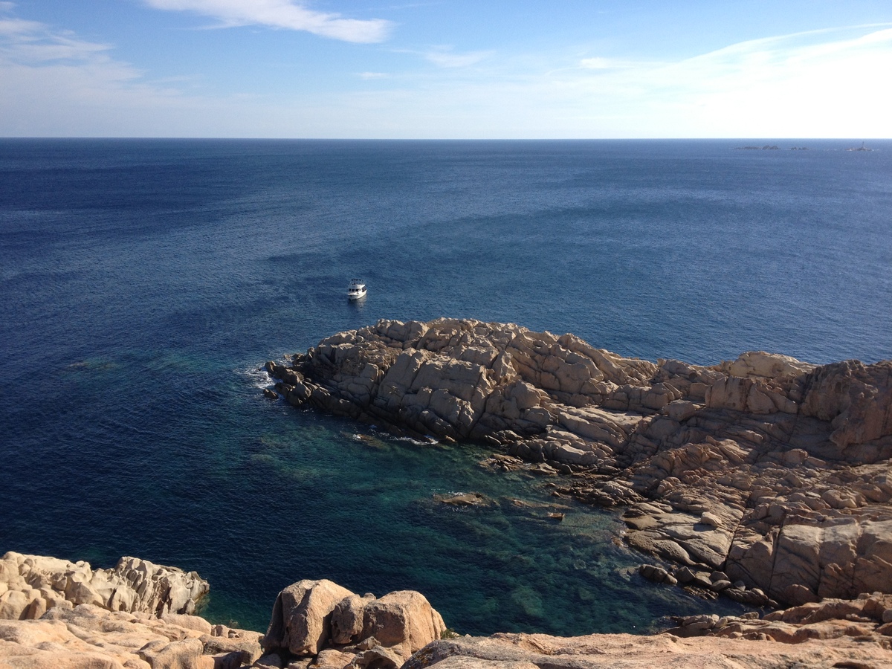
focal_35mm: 35
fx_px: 902
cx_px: 446
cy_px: 334
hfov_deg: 52.6
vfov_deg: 40.7
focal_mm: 4.28
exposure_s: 1/1842
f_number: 2.4
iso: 64
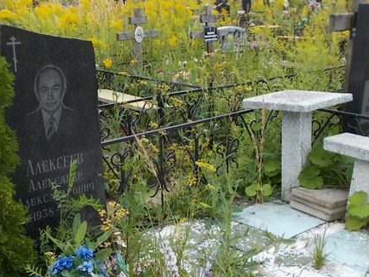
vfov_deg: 30.2
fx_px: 512
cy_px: 174
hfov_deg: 39.6
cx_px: 168
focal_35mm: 48
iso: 80
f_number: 3.2
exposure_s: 1/400
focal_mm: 4.6
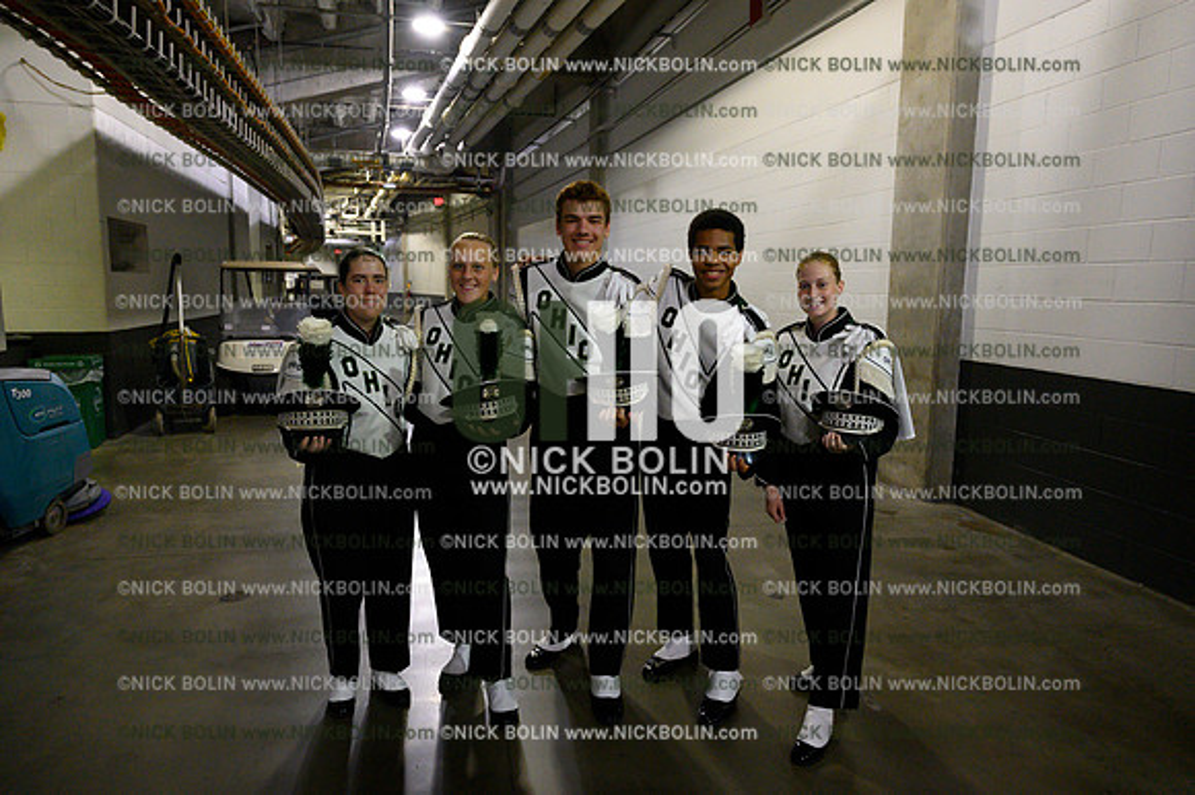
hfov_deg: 73.8
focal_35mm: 24
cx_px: 598
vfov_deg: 53.1
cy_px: 398
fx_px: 796
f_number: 5.6
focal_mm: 24
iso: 10000
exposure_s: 1/160
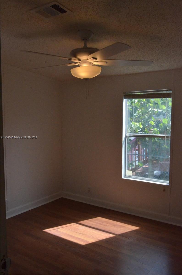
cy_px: 138
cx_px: 91
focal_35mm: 36
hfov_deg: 36.7
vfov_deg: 53.2
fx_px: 274
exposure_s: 1/1000
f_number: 16
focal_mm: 24
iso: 5000
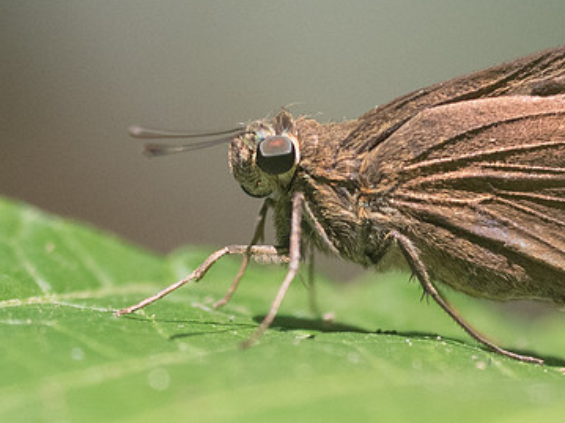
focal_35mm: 845
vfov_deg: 1.8
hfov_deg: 2.3
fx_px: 13787
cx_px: 326
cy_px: 223
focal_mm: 150
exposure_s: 1/3200
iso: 1000
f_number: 3.5
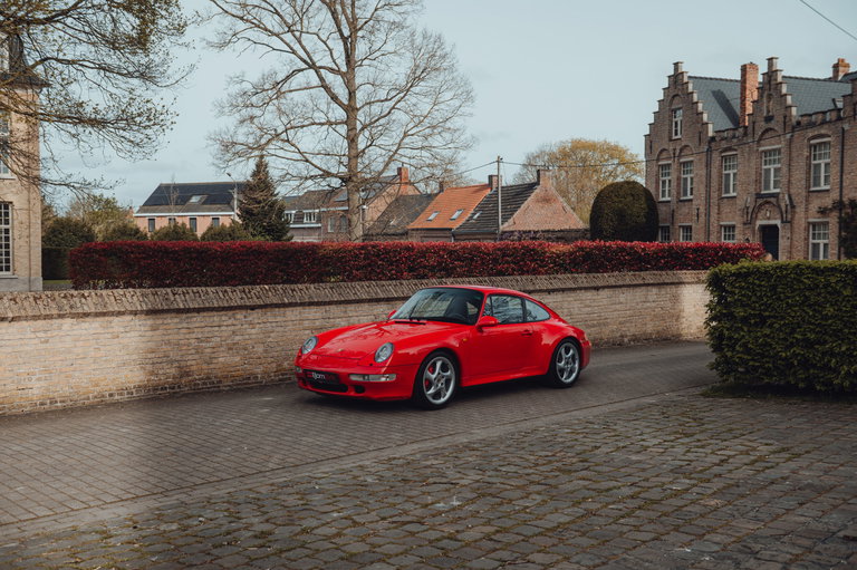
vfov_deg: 36.8
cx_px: 428
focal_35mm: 36
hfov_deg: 53.2
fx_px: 856
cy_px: 285
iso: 100
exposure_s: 1/200
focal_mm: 36
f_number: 4.5
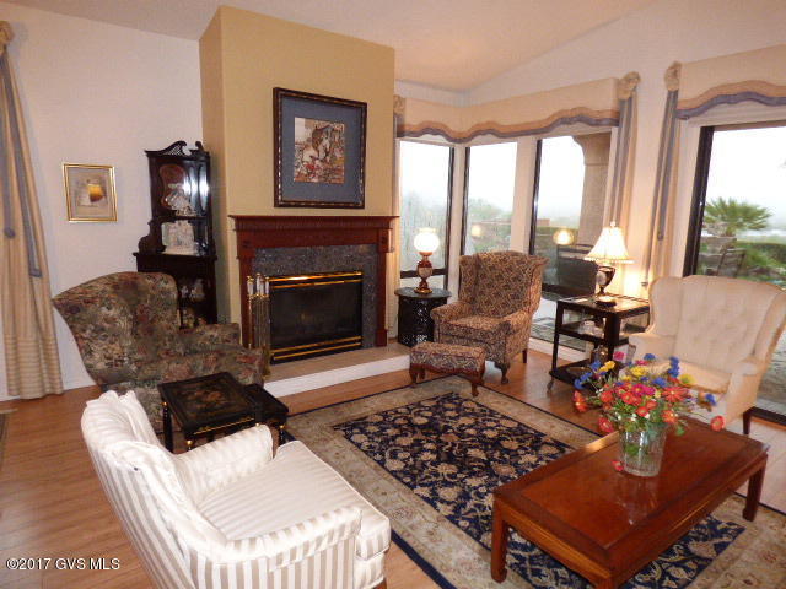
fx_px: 454
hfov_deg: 81.7
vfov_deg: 66.0
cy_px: 294
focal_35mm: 20
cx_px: 393
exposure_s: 1/60
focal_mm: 3.58
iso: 500
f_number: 2.8
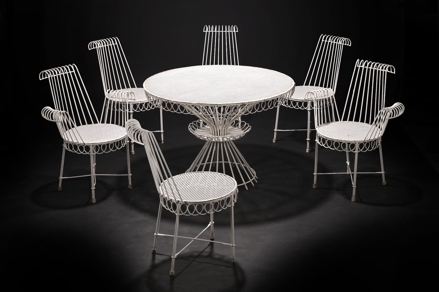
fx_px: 756
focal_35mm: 62
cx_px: 220
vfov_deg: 21.9
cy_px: 146
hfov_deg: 32.4
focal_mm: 62
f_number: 22
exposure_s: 1/125
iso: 200
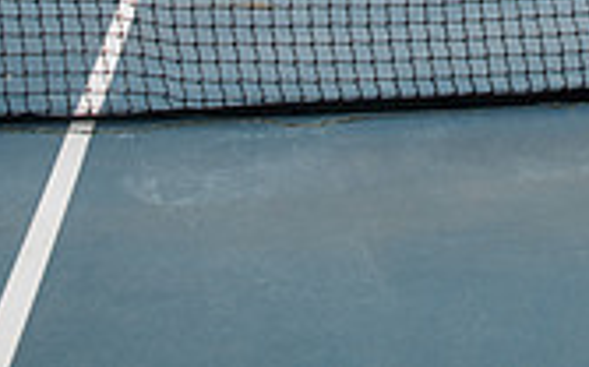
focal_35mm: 66
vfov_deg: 14.9
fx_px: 1058
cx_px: 427
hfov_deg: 30.7
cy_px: -423
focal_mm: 24
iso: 100
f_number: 5.6
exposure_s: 1/400
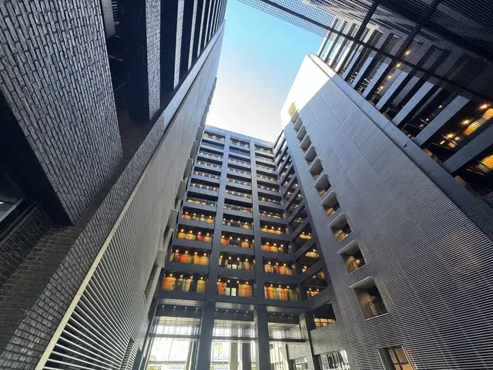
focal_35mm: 14
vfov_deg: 85.7
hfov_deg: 102.1
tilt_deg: +46.2
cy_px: 185
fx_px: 199
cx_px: 246
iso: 160
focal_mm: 2.22
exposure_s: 1/99
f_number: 2.2
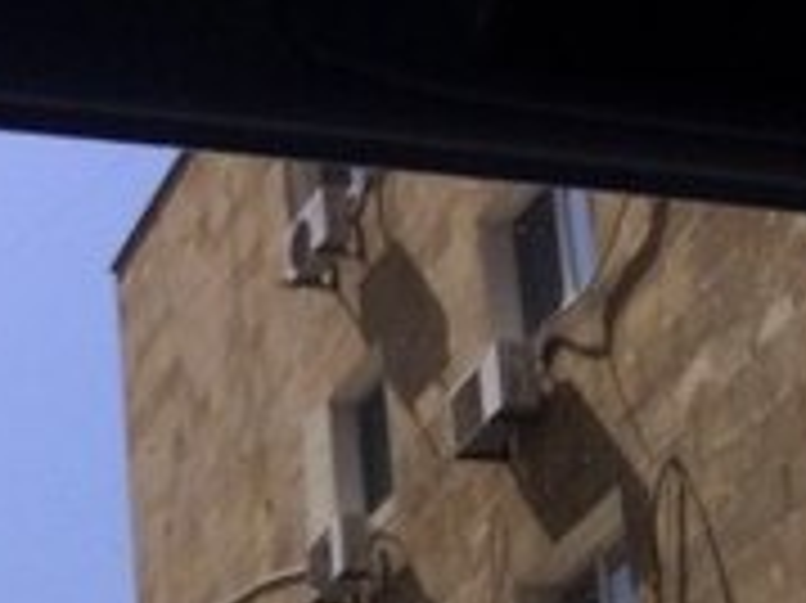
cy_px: 1109
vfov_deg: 12.5
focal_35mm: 107
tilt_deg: +15.0
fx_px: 2490
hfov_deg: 16.2
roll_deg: -0.3
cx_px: -522
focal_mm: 4.15
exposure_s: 1/351
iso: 32
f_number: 2.2
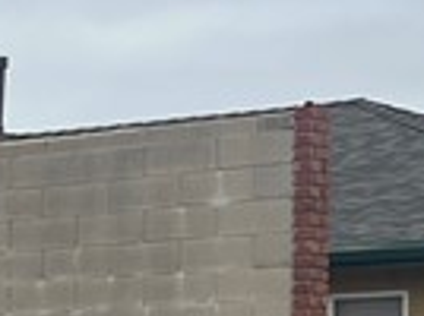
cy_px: 518
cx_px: -845
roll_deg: -0.5
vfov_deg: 7.3
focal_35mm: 199
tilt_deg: -2.4
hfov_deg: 8.4
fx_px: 2433
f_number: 1.5
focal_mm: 5.7
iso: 50
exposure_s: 1/3831
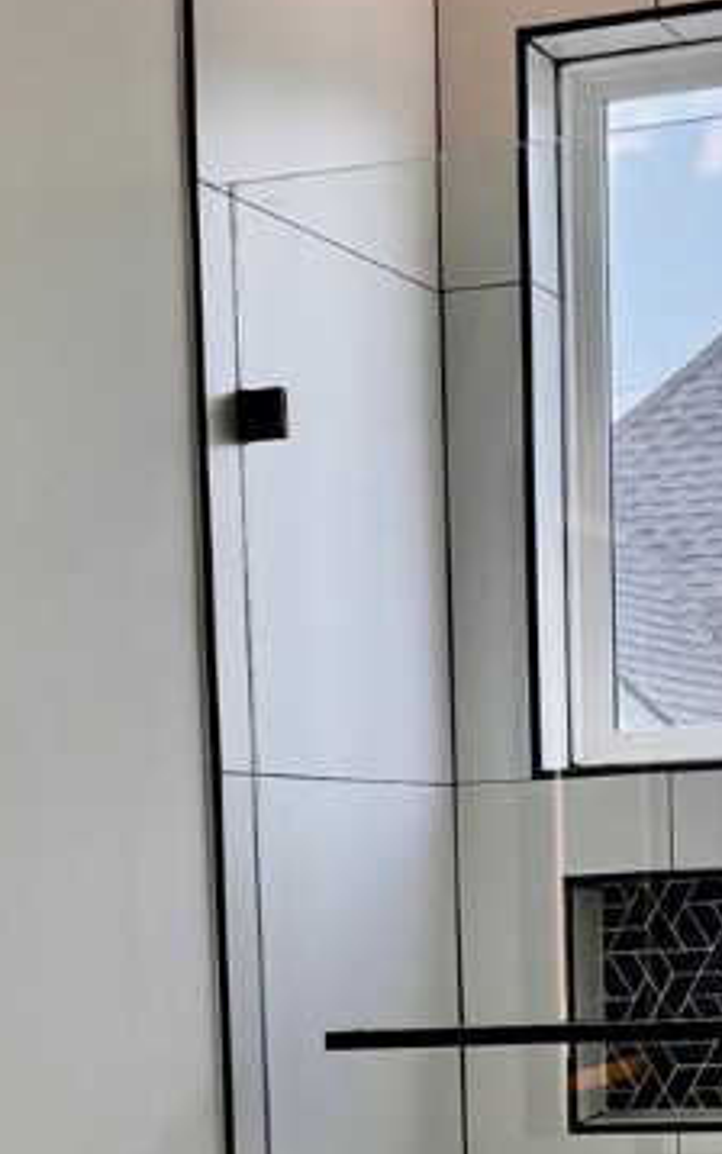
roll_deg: +1.9
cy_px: 1270
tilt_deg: -6.7
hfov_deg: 12.0
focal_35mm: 109
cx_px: 171
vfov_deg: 18.4
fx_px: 3429
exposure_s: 1/354
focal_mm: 6.76
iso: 80
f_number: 1.78
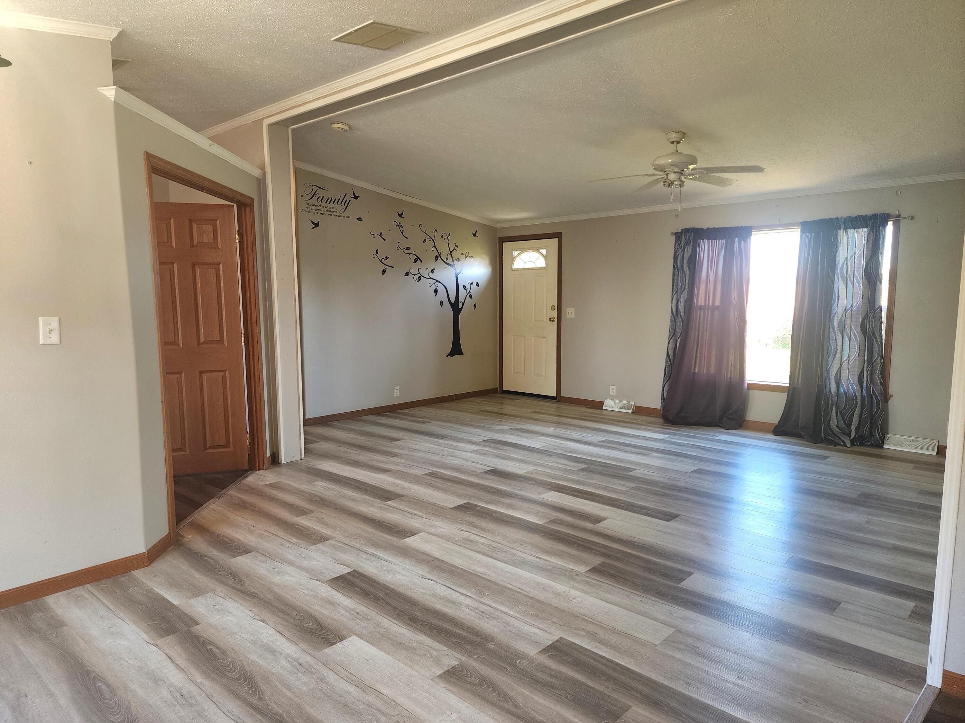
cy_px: 362
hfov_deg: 73.9
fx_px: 641
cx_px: 482
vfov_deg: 58.9
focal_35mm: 23
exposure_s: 1/120
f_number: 1.8
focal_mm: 6.4
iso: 200
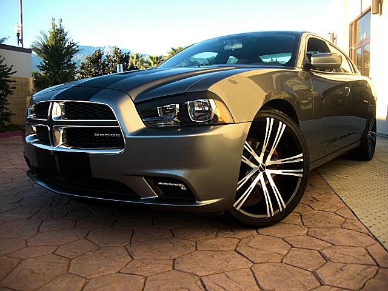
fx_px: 404
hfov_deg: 51.4
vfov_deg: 39.7
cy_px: 146
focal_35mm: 36
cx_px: 194
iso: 50
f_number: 2.8
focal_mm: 6.3
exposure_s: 1/125
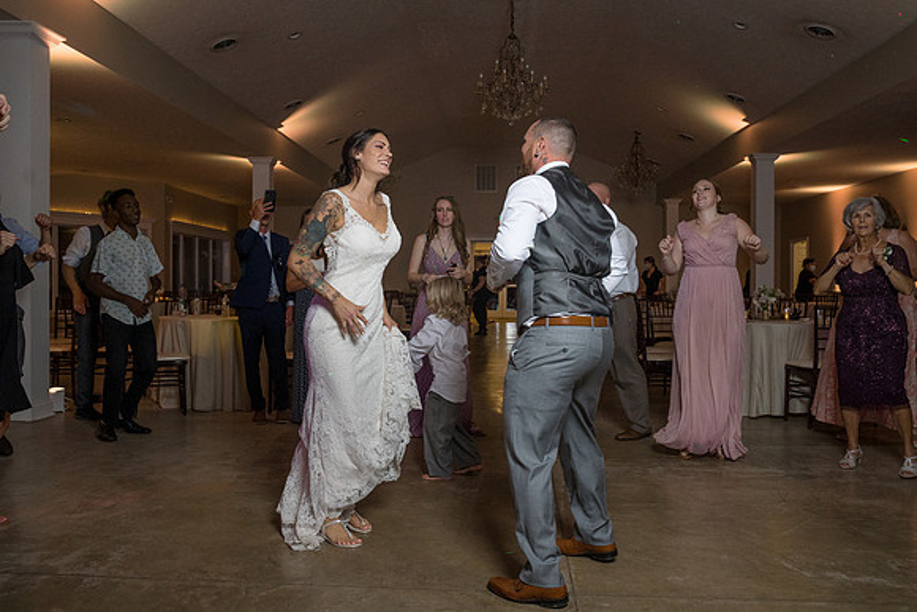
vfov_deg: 41.7
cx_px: 433
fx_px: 803
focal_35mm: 32
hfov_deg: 59.4
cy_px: 301
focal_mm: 29
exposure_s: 1/200
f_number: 5.6
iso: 2000
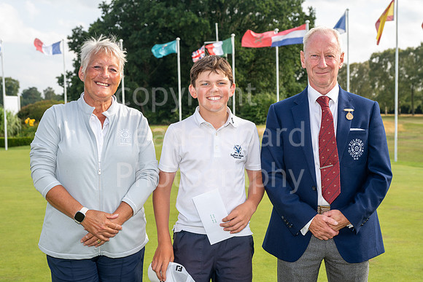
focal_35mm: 50
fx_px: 588
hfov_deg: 39.6
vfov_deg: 27.0
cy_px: 141
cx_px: 212
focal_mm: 50
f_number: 6.3
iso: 125
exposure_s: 1/200
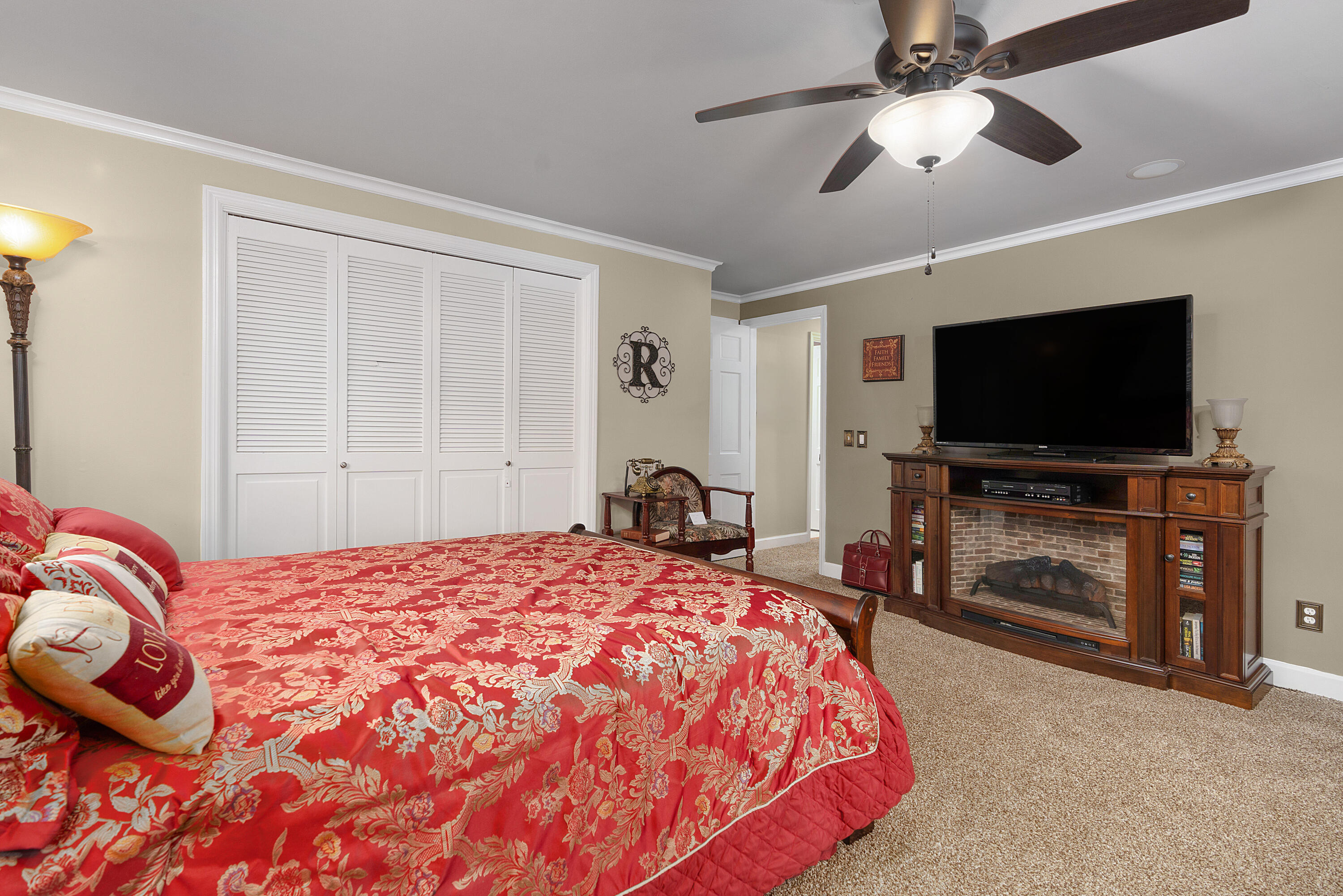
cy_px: 448
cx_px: 672
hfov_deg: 96.7
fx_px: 597
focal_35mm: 16
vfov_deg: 73.8
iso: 320
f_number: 7.1
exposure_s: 1/2
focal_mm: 16
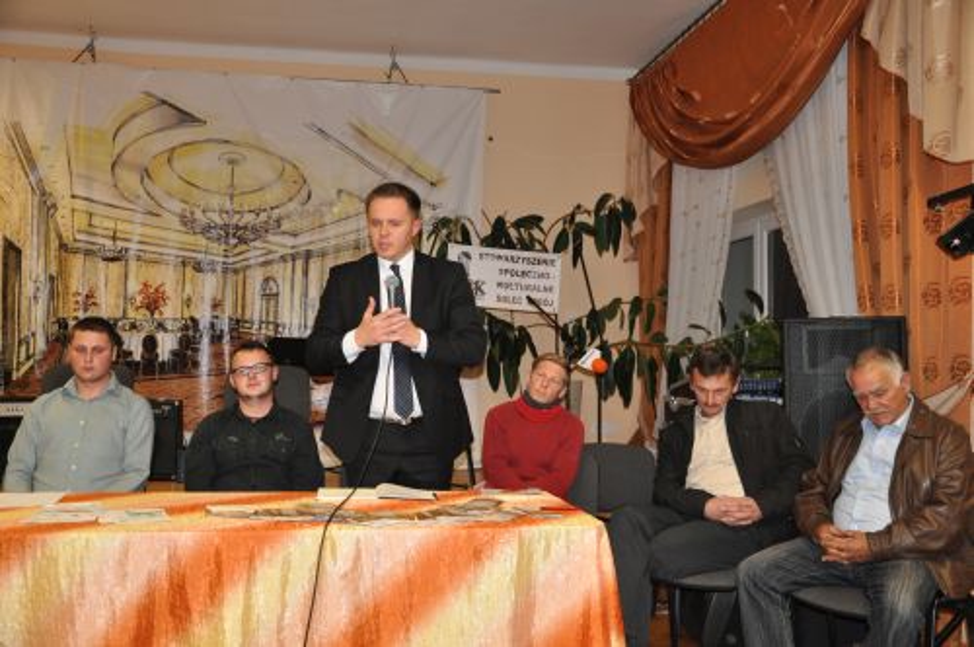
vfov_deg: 39.9
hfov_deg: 57.3
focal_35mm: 33
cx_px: 487
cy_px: 324
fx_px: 892
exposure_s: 1/60
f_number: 3.8
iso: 800
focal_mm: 22
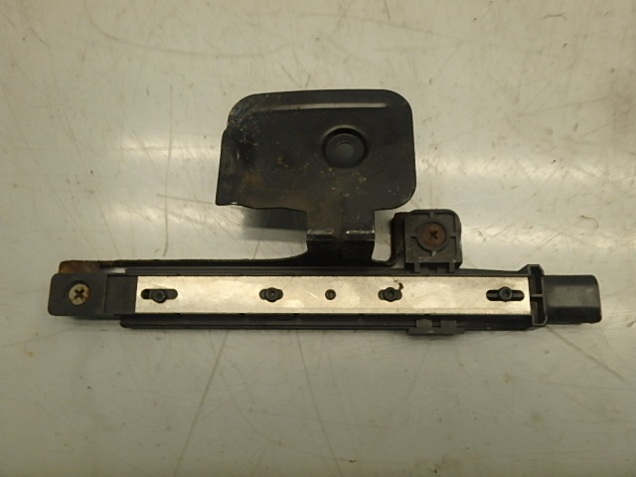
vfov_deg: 41.8
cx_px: 318
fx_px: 625
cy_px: 238
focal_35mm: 34
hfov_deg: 54.0
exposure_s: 1/50
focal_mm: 6
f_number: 4.9
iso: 200
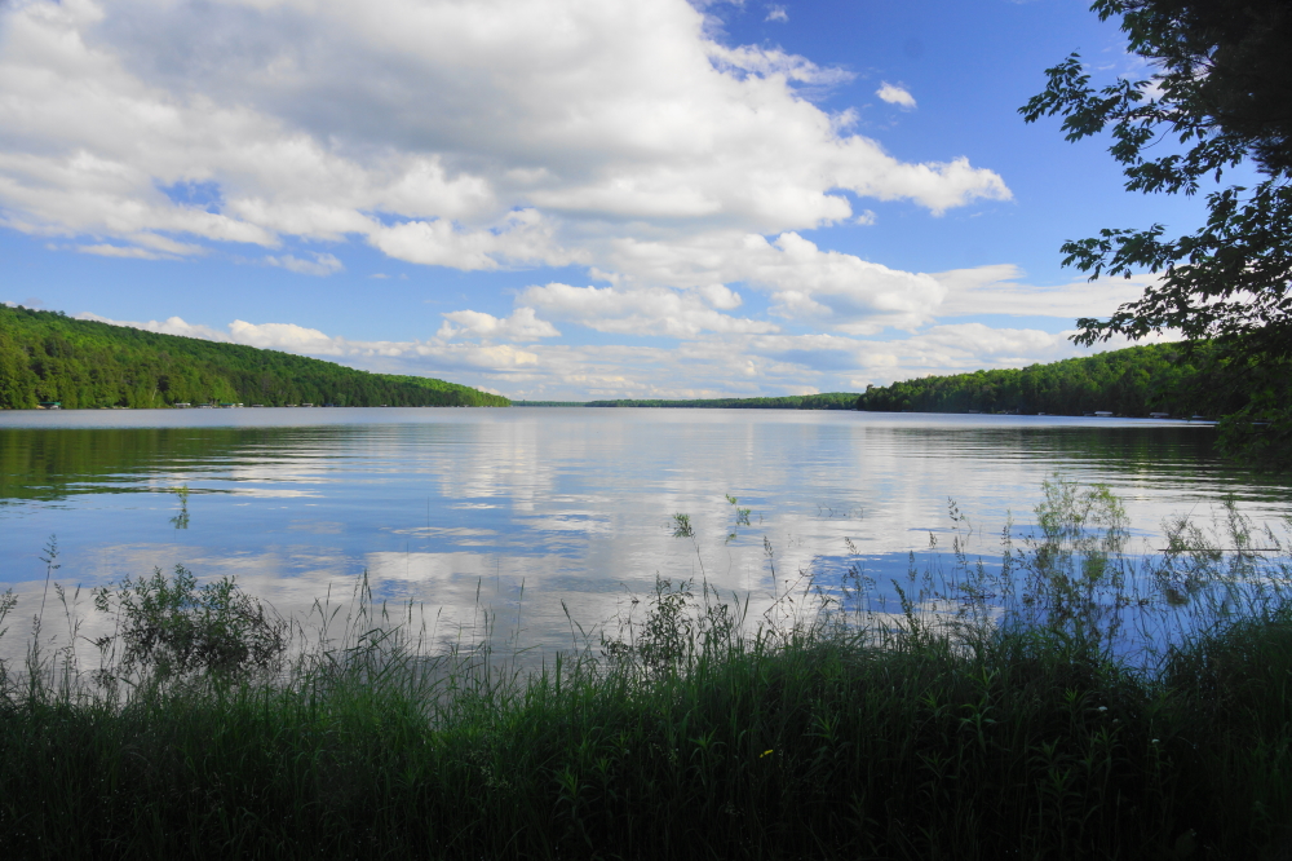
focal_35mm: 27
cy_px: 430
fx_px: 969
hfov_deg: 67.4
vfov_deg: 47.9
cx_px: 646
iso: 100
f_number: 9
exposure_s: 1/100
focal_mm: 18
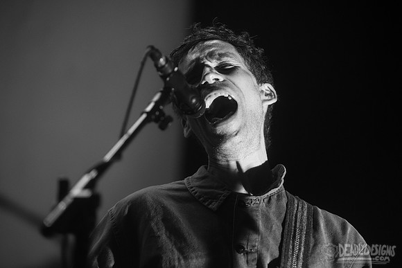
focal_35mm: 160
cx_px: 201
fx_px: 1787
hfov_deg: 12.8
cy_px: 134
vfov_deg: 8.6
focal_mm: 160
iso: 3200
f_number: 3.2
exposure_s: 1/320
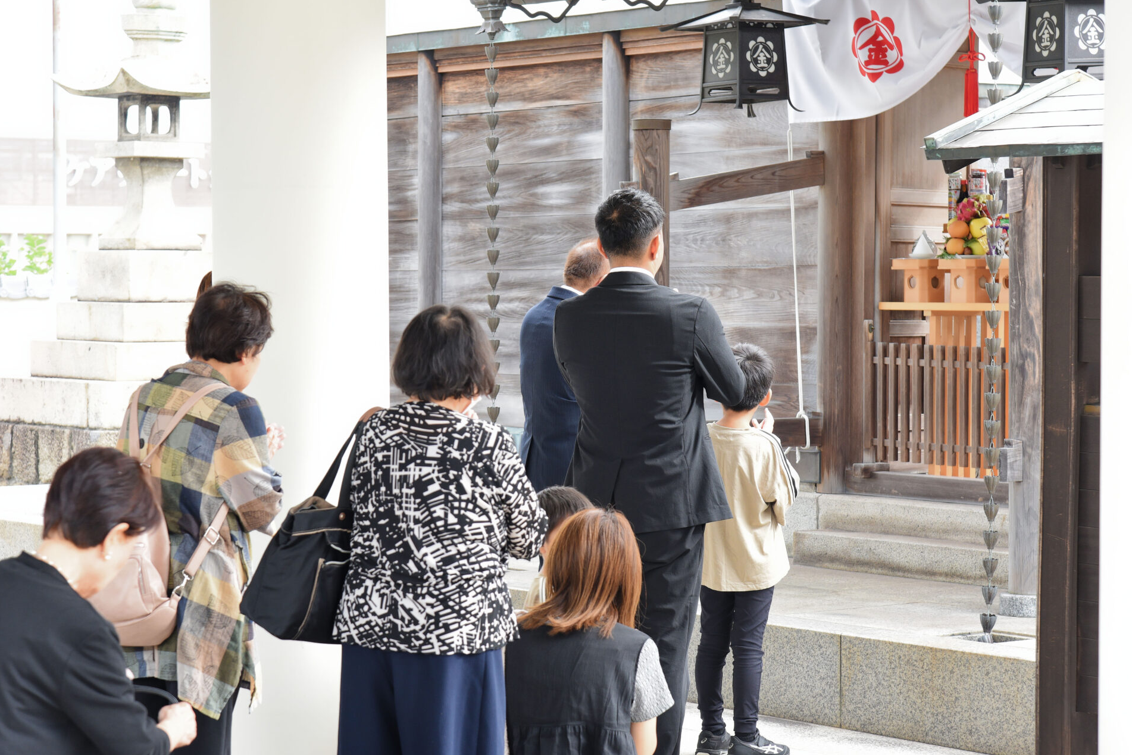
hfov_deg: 20.6
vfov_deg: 13.8
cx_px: 565
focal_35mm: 99
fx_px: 3113
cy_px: 380
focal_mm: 98
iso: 640
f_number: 7.1
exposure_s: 1/125
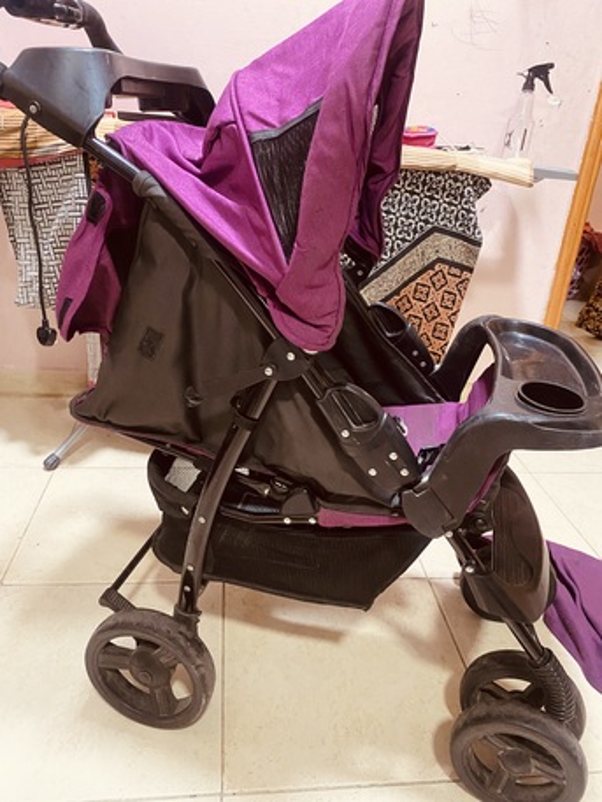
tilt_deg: -23.8
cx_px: 301
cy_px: 401
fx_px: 603
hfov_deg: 53.1
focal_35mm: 26
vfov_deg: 67.3
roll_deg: -4.7
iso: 500
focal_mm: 4.25
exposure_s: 1/40
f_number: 1.8
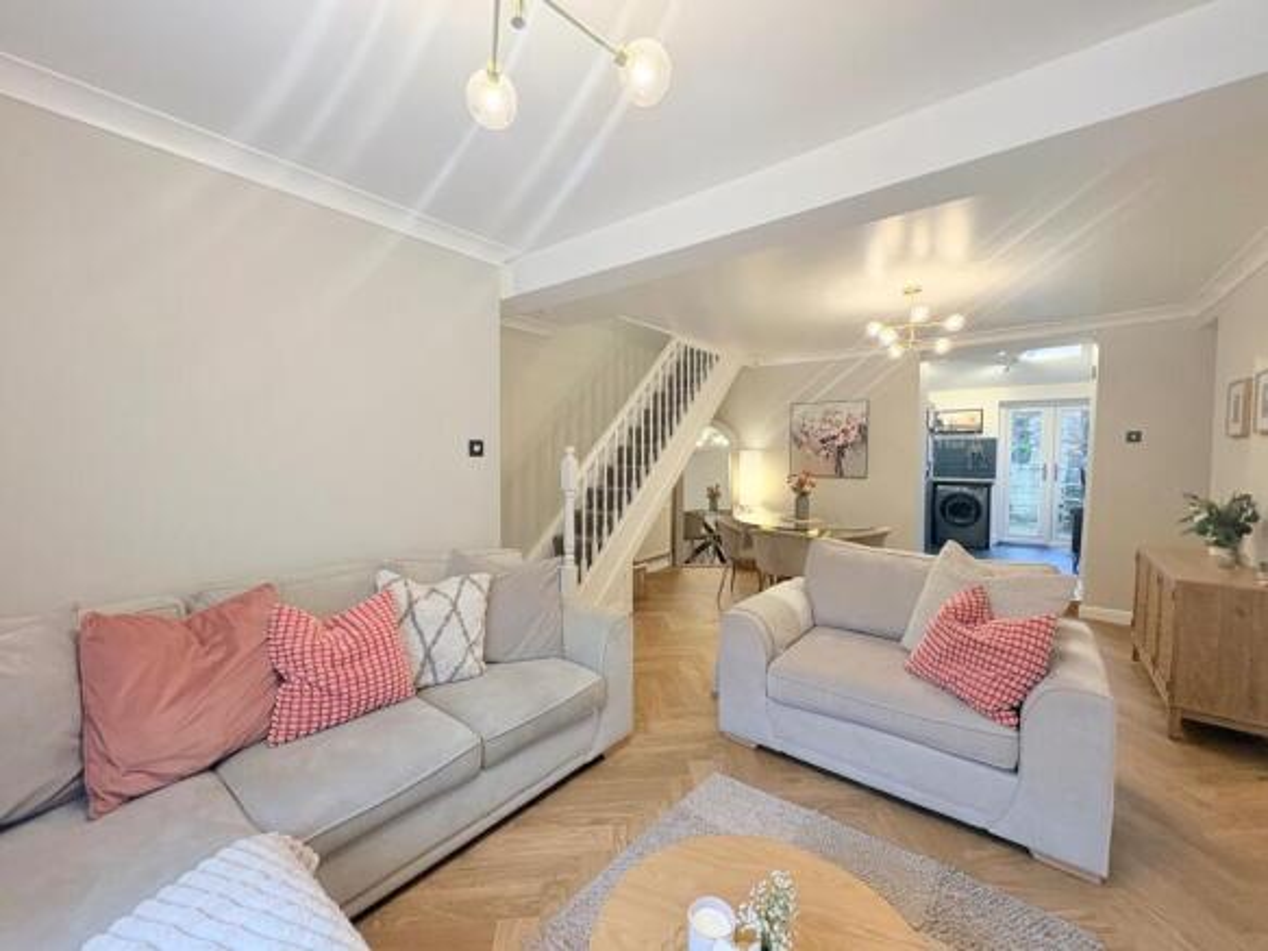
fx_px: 513
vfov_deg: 85.7
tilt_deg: -2.1
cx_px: 634
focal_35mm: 14
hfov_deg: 102.1
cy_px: 476
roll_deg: -0.1
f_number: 2.2
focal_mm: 2.22
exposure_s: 1/100
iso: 320
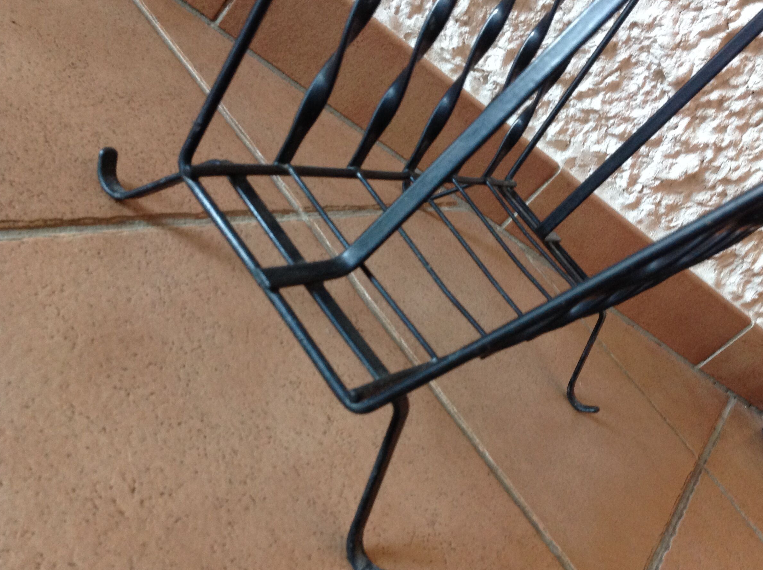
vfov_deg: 37.6
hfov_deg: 49.0
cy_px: 288
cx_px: 410
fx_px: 836
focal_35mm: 38
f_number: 2.4
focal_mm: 4.28
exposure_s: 1/15
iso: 250
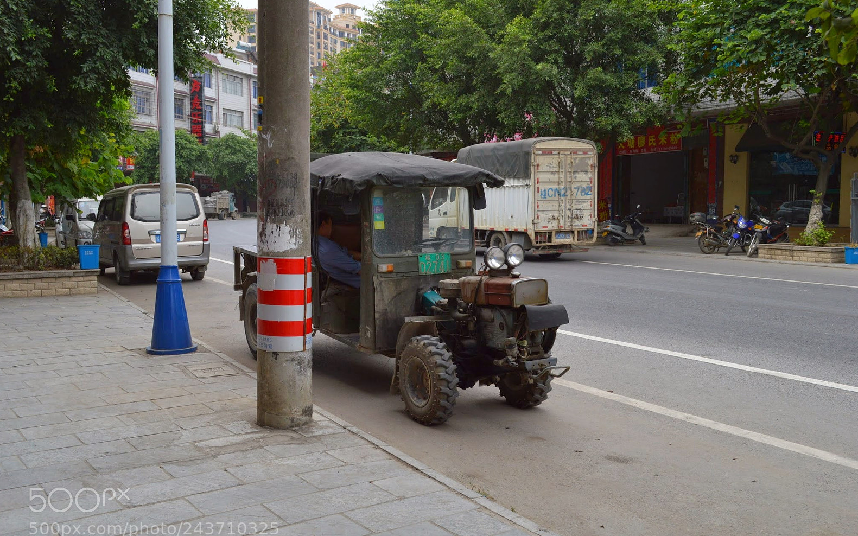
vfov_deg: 37.3
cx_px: 429
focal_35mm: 34
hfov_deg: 56.7
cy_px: 283
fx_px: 795
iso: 400
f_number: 6.3
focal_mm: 22
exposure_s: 1/640
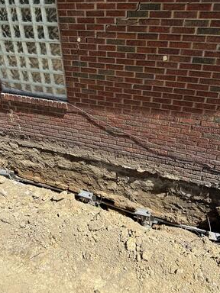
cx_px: 85
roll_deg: +4.3
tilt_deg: -28.4
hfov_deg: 46.5
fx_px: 254
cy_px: 114
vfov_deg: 59.4
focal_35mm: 30
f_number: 1.78
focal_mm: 6.76
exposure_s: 1/2232
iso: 80
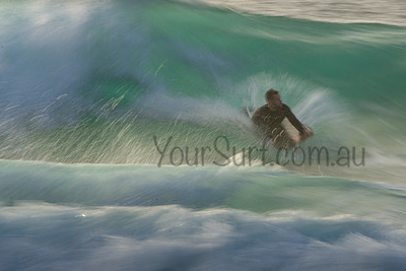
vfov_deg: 1.3
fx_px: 12421
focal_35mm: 1101
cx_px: 295
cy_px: 118
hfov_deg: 1.9
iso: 100
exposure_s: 1/15
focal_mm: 450
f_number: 32
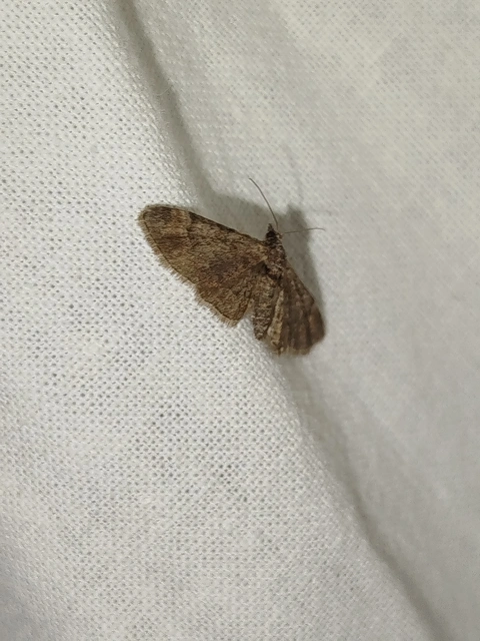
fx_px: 1331
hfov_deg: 20.4
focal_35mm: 72
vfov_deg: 27.0
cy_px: 320
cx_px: 240
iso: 64
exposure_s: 1/50
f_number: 1.7
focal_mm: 5.31
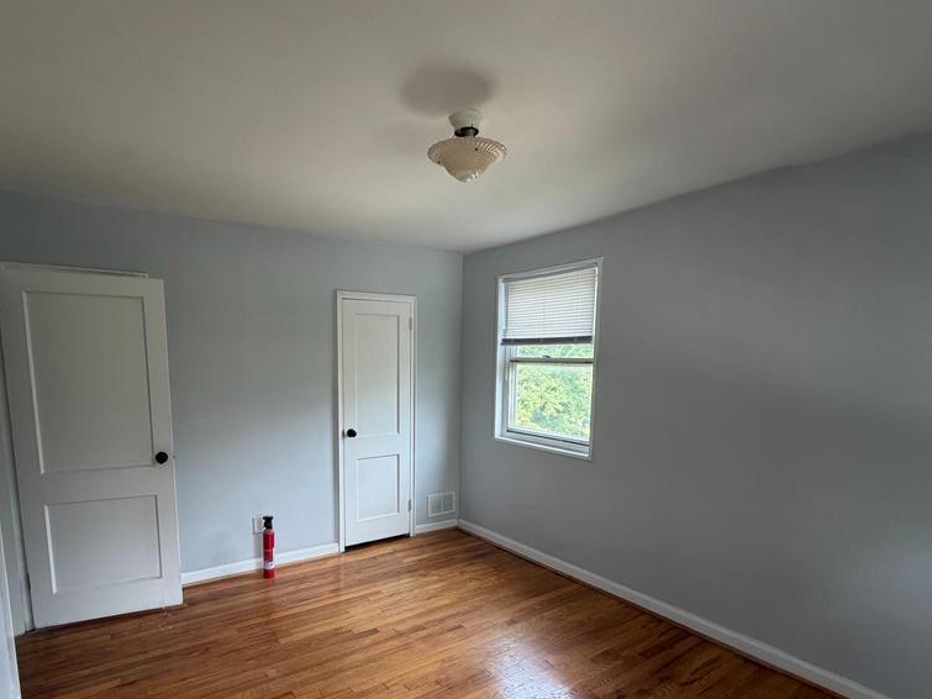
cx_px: 406
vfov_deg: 67.7
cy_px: 431
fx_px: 511
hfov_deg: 84.2
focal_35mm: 19
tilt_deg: -7.4
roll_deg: +0.1
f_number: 2.2
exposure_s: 1/121
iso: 160
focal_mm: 2.22
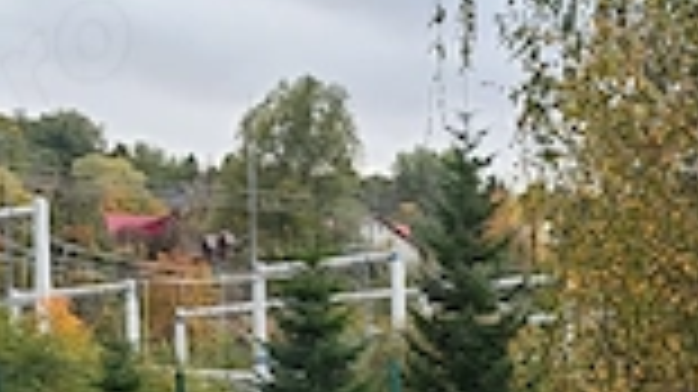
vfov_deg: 7.8
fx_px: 2645
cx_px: 788
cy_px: 951
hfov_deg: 14.6
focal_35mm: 143
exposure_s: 1/110
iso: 50
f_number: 1.6
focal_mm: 5.4
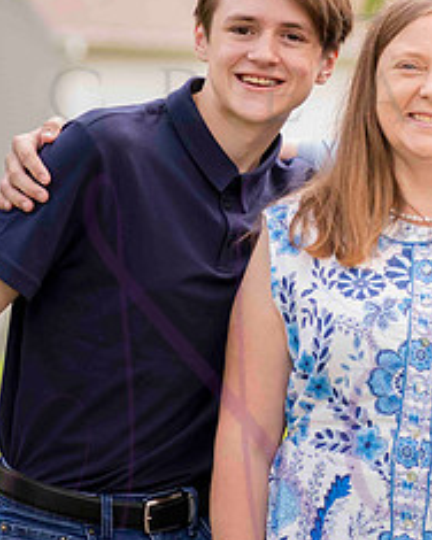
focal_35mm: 283
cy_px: 169
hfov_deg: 5.4
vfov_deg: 6.8
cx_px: 530
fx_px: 4523
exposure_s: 1/320
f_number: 4
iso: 400
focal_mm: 112
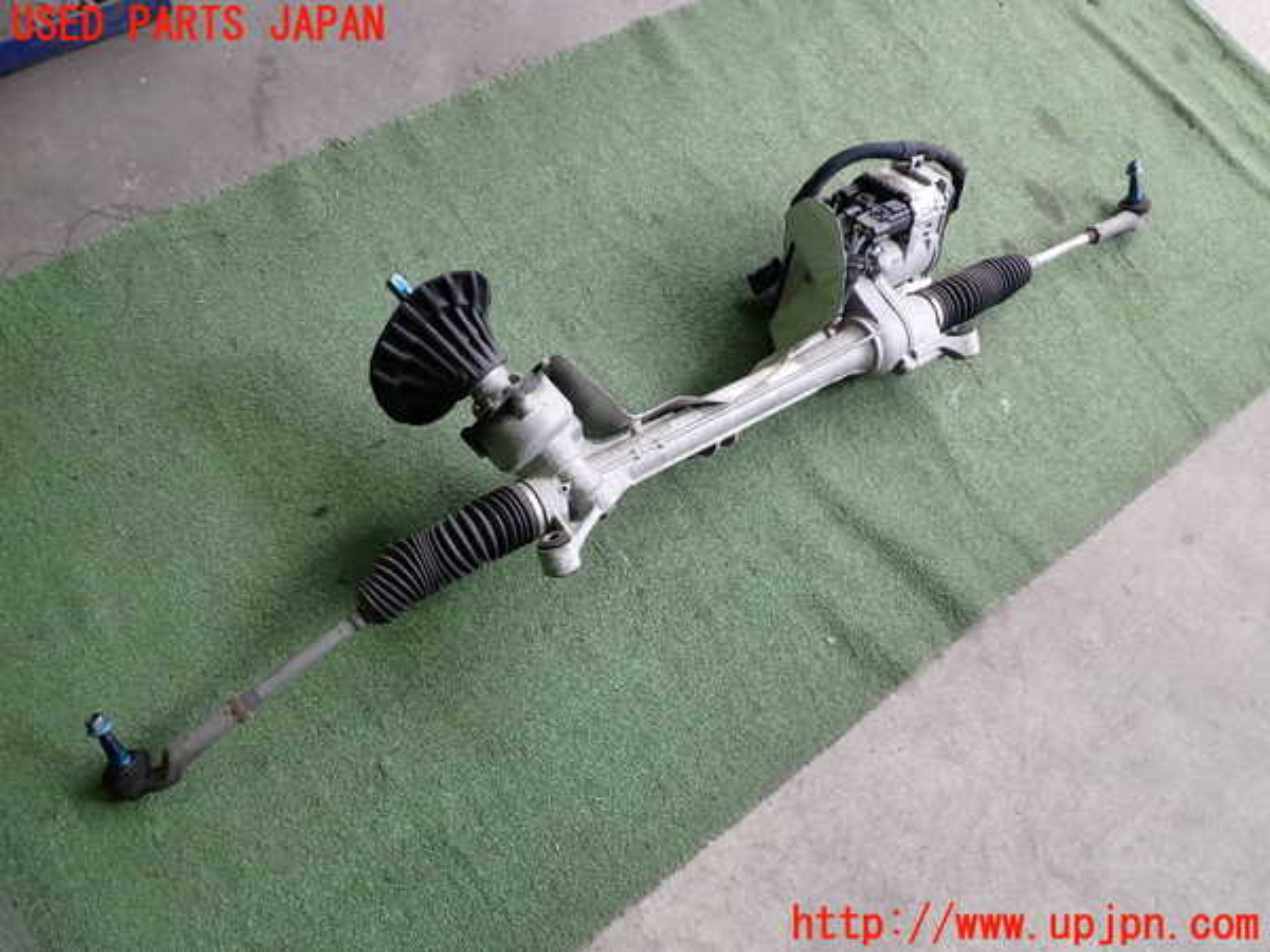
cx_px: 635
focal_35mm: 30
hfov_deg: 60.0
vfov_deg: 46.8
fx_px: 1101
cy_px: 476
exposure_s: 1/50
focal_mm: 5.4
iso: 200
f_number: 2.3
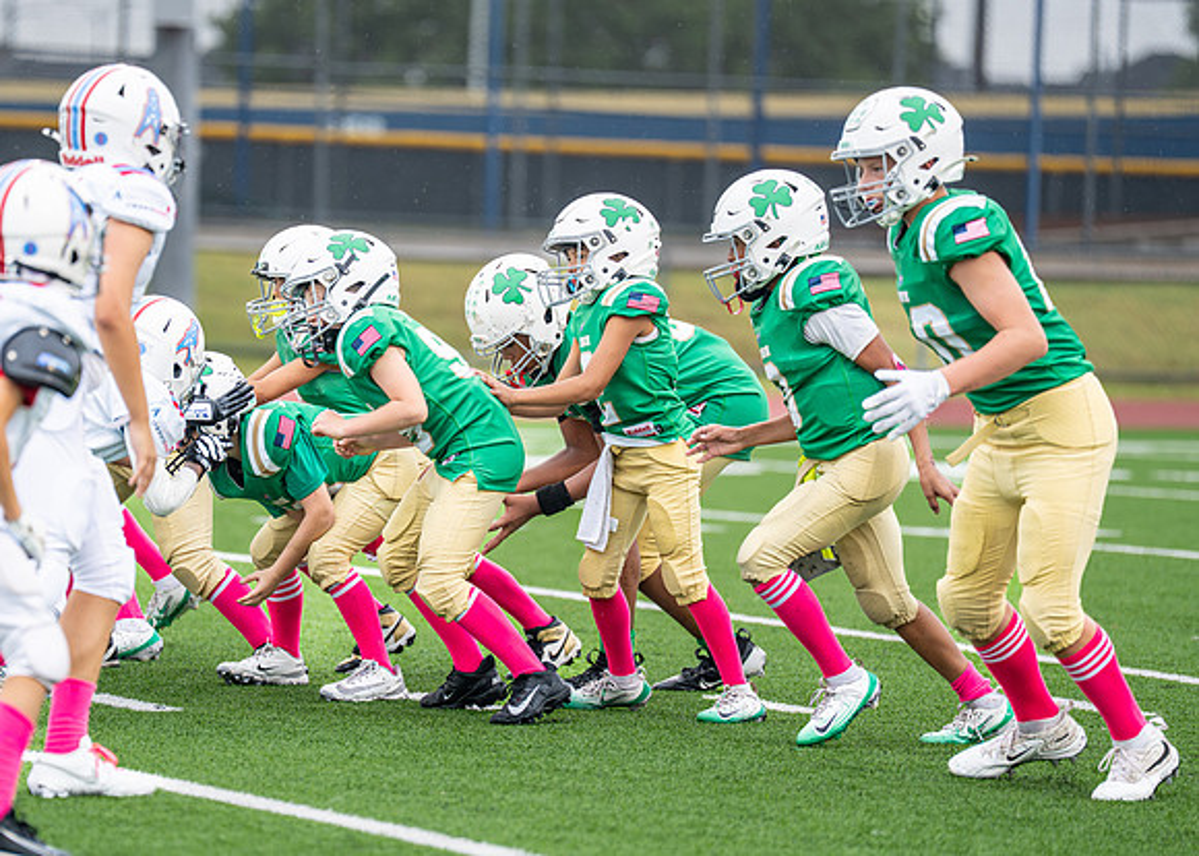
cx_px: 417
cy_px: 475
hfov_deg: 7.8
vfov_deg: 5.6
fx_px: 8745
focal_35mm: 257
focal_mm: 200
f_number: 2.8
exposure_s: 1/1000
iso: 500
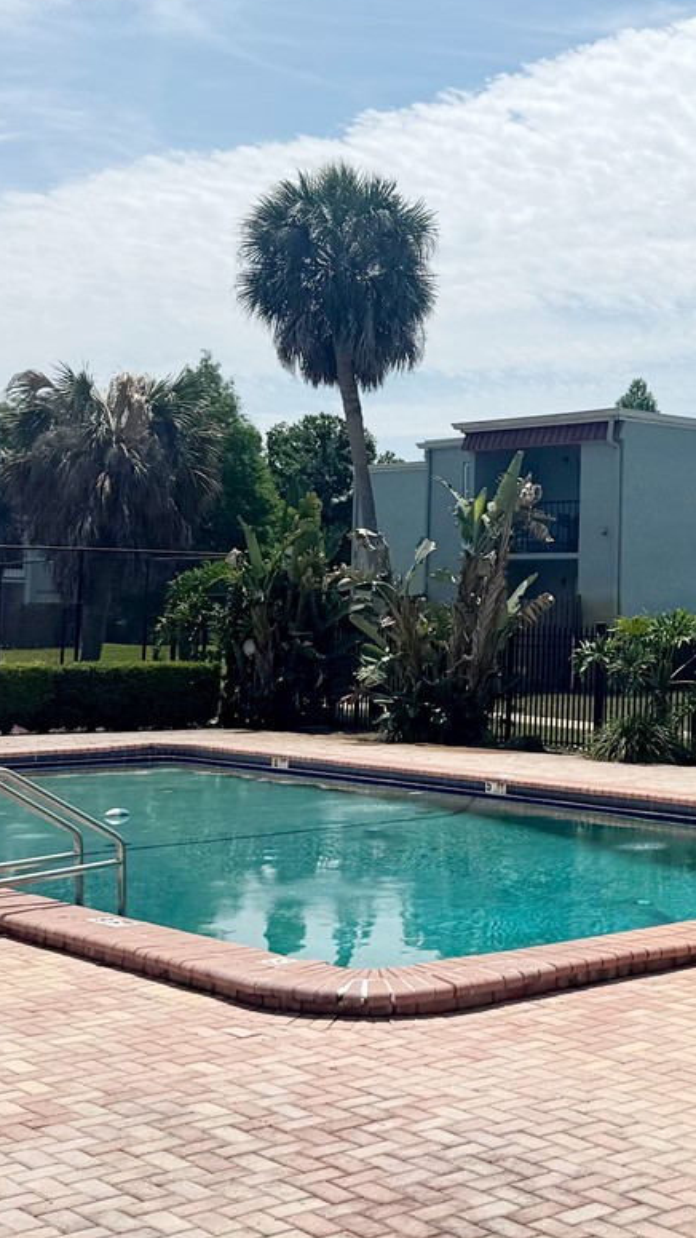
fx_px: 1772
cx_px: 658
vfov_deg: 38.3
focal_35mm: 54
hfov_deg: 21.6
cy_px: 474
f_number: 1.78
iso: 80
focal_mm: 6.76
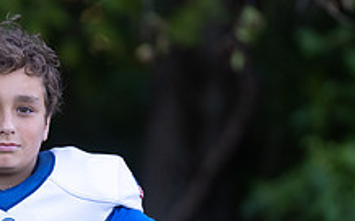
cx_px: 12
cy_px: 208
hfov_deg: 4.8
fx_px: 4187
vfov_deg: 3.0
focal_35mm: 433
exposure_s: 1/320
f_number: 2.8
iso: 320
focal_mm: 159
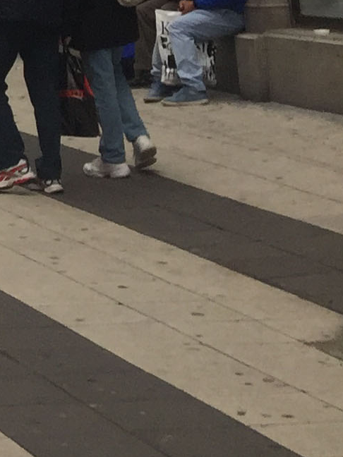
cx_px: -512
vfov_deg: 12.3
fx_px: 1929
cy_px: -398
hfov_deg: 9.0
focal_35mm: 146
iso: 32
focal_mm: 4.15
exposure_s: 1/216
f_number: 2.2
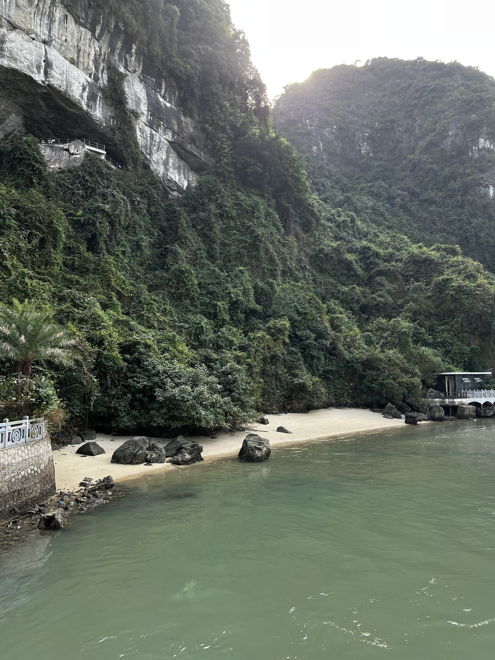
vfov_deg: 67.3
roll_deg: +1.1
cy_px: 330
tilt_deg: +5.3
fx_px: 496
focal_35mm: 26
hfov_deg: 53.1
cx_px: 248
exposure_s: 1/443
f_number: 1.5
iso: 50
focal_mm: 5.7
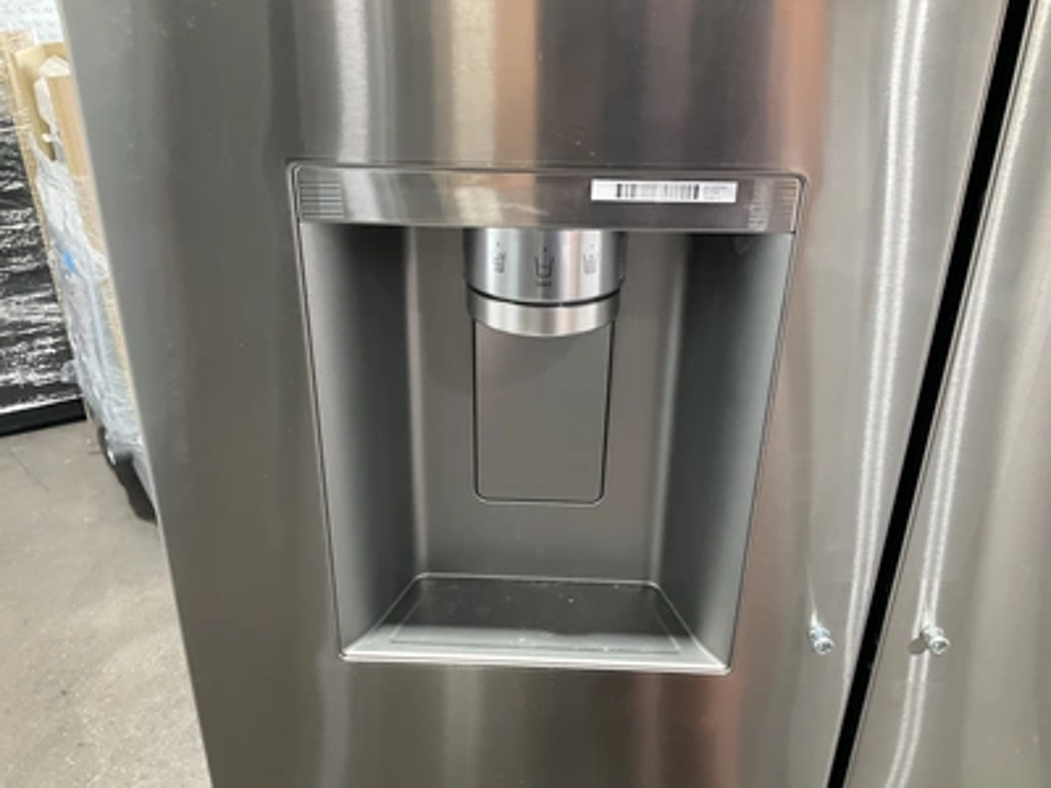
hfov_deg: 61.7
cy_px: 394
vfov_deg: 48.2
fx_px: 880
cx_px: 526
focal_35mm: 29
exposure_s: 1/60
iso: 250
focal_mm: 3
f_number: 1.8
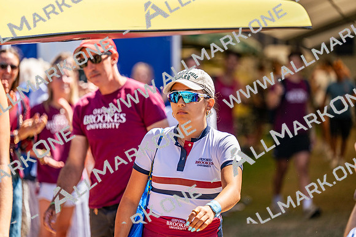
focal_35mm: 150
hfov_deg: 13.7
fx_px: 1484
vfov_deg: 9.2
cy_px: 118
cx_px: 178
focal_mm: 150
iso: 180
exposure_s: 1/2000
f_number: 2.8
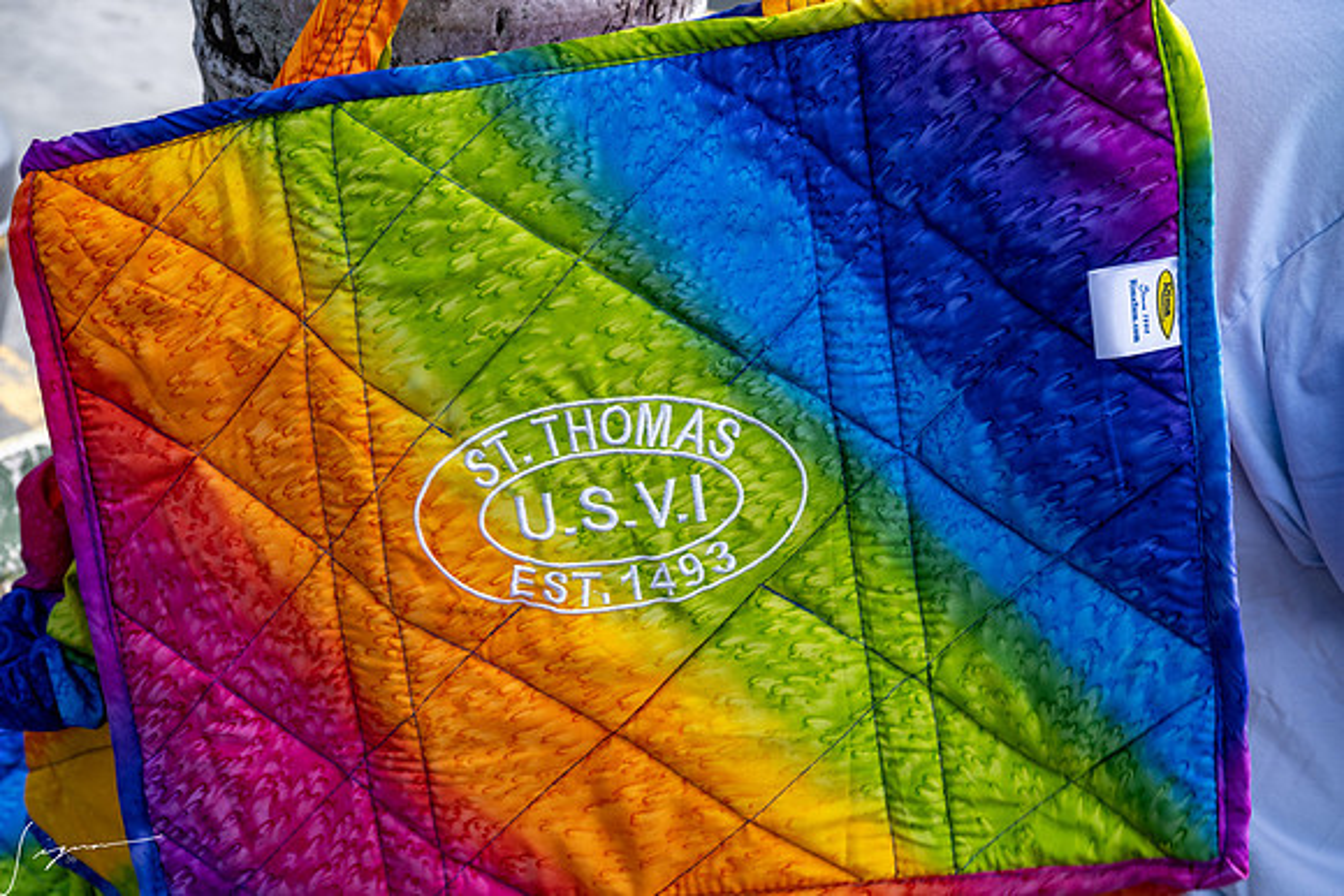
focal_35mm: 44
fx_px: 1643
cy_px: 448
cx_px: 672
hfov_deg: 44.5
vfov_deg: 30.5
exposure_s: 1/125
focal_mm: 44
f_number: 8
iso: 320
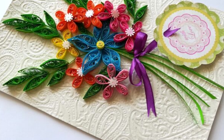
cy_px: 59
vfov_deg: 44.4
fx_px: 171
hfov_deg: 66.5
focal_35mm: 28
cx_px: 111
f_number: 2.2
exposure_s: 1/33.3
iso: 64
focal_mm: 3.83
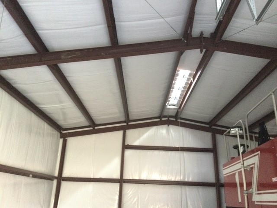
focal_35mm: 31
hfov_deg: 58.4
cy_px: 104
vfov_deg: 45.4
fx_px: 248
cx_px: 138
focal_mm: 3.3
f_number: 2.4
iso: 250
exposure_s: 1/15
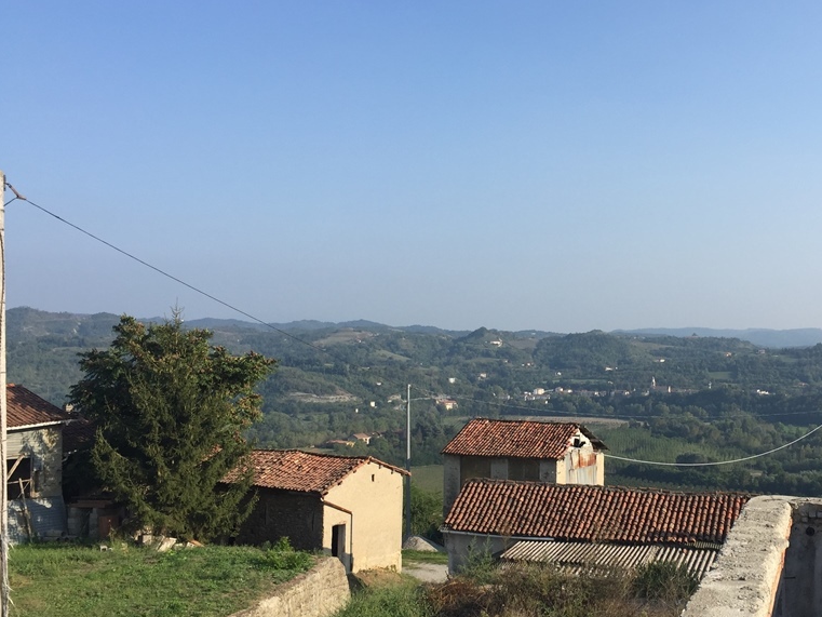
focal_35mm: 39
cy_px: 345
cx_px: 547
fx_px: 926
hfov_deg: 47.1
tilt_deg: +0.7
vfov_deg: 36.8
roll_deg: -0.8
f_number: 2.2
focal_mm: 4.15
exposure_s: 1/1364
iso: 32
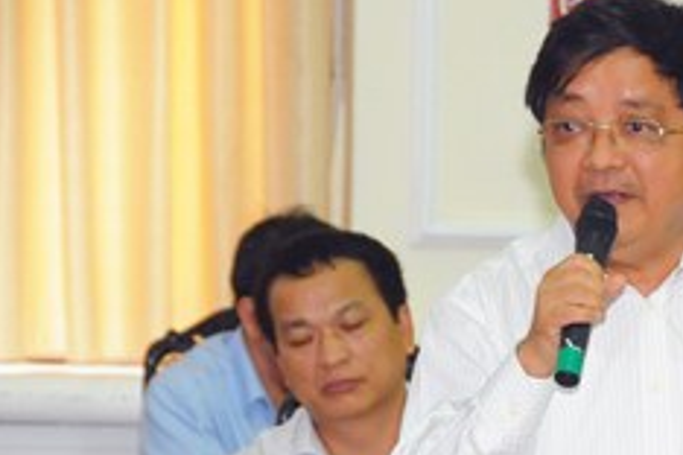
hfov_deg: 6.1
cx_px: 715
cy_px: 455
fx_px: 6375
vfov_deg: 4.1
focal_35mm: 336
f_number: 6.3
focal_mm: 105
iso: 1000
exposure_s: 1/60
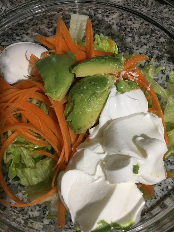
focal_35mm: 29
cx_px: 87
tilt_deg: -69.4
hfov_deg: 48.3
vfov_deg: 61.6
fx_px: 194
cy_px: 116
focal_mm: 4.15
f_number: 2.2
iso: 250
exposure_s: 1/25
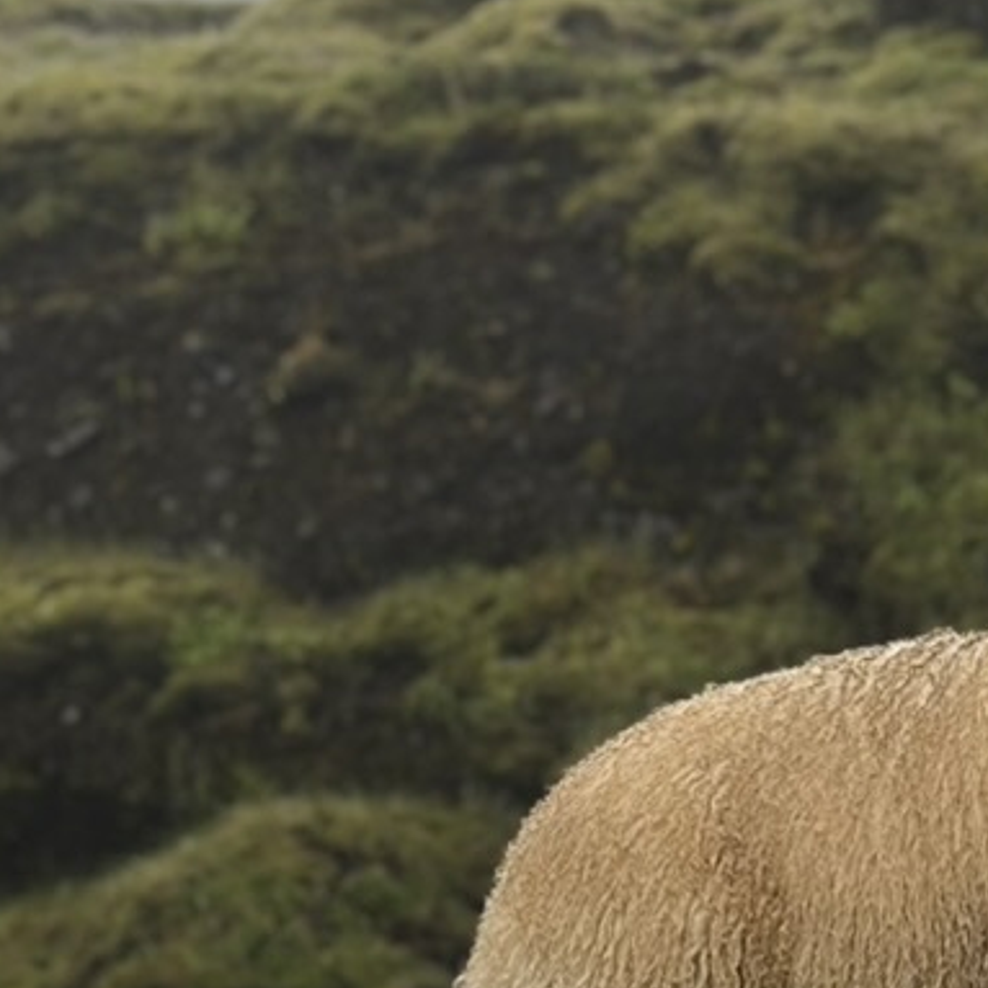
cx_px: 1272
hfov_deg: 7.0
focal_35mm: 246
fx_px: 7944
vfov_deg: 7.1
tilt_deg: +5.5
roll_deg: -2.8
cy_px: -242
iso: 32
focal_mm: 5.96
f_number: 1.6
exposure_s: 1/830
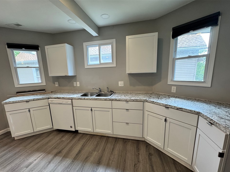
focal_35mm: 15
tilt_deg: -10.2
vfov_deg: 81.6
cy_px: 92
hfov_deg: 98.2
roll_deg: +2.4
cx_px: 113
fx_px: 100
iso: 250
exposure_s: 1/120
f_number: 2.2
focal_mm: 2.22
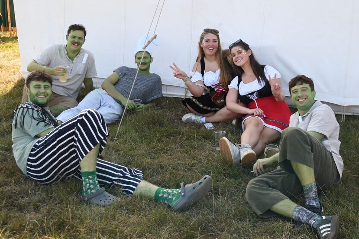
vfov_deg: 34.1
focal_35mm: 39
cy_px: 120
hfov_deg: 49.6
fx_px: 389
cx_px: 180
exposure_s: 1/1250
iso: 640
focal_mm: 26
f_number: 3.8
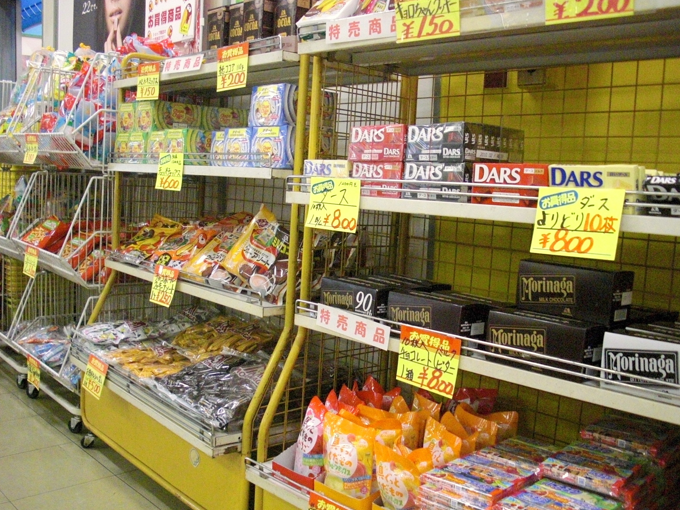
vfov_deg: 38.7
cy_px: 258
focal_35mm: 37
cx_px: 334
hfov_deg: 50.1
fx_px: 727
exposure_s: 1/100
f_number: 2.8
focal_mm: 6.3
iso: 800
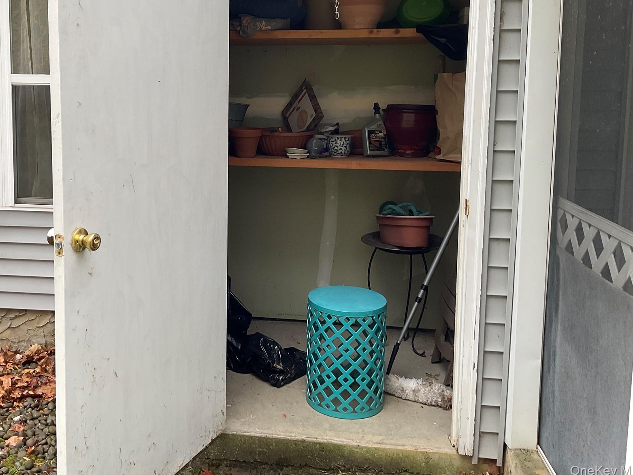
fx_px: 695
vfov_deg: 37.4
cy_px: 169
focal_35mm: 38
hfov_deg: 48.5
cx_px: 238
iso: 32
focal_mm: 3
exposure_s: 1/122
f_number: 1.8
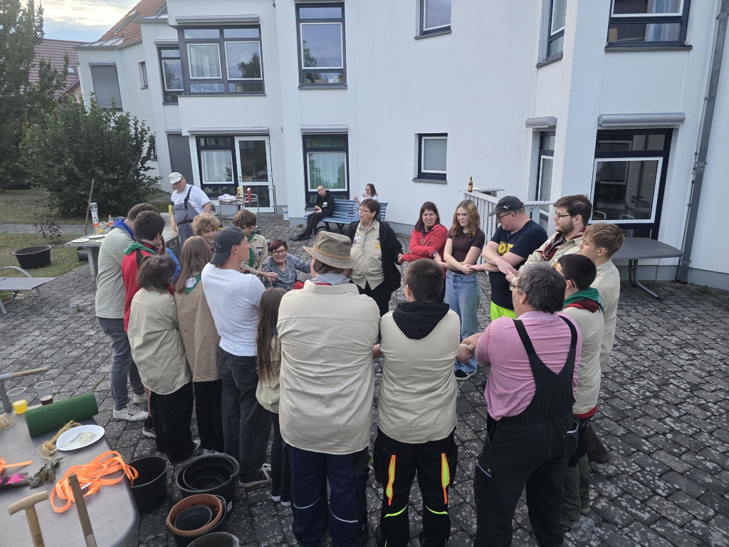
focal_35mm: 23
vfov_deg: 58.9
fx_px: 484
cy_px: 274
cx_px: 364
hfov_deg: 73.9
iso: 800
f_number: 1.7
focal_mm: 6.3
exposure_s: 1/120
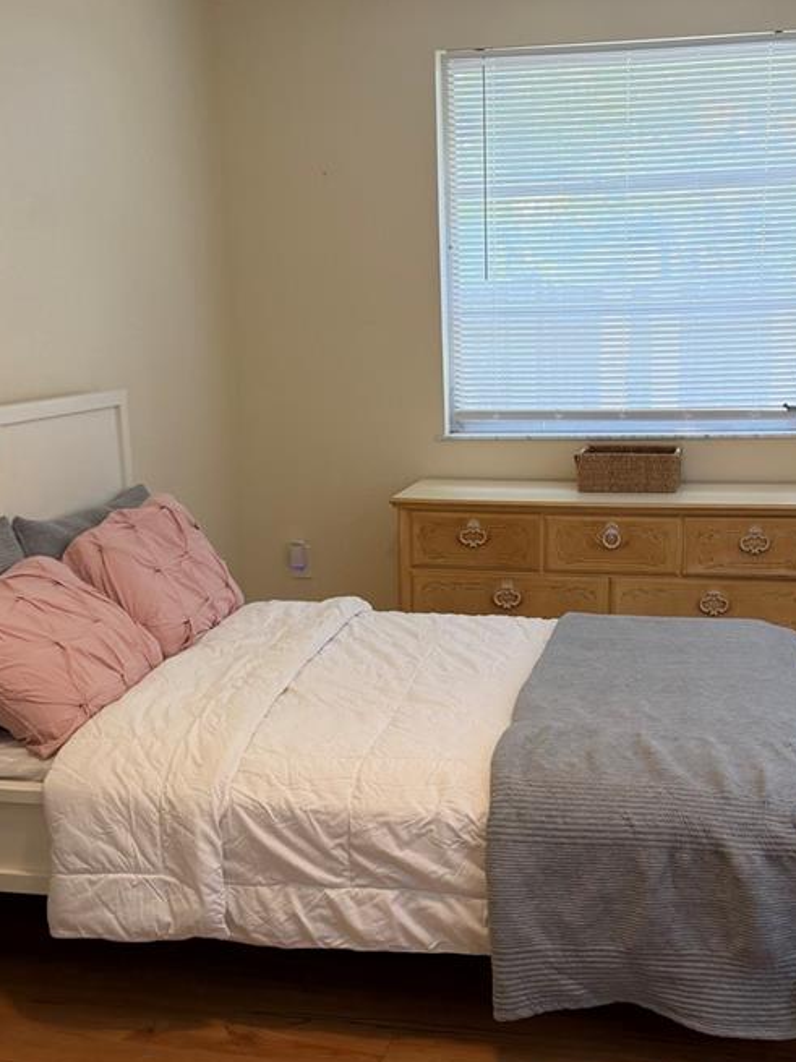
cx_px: 457
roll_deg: +1.9
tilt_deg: -15.8
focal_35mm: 44
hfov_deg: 32.8
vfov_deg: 42.5
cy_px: 681
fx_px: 1349
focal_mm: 6.76
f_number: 1.78
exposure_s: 1/60
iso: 200
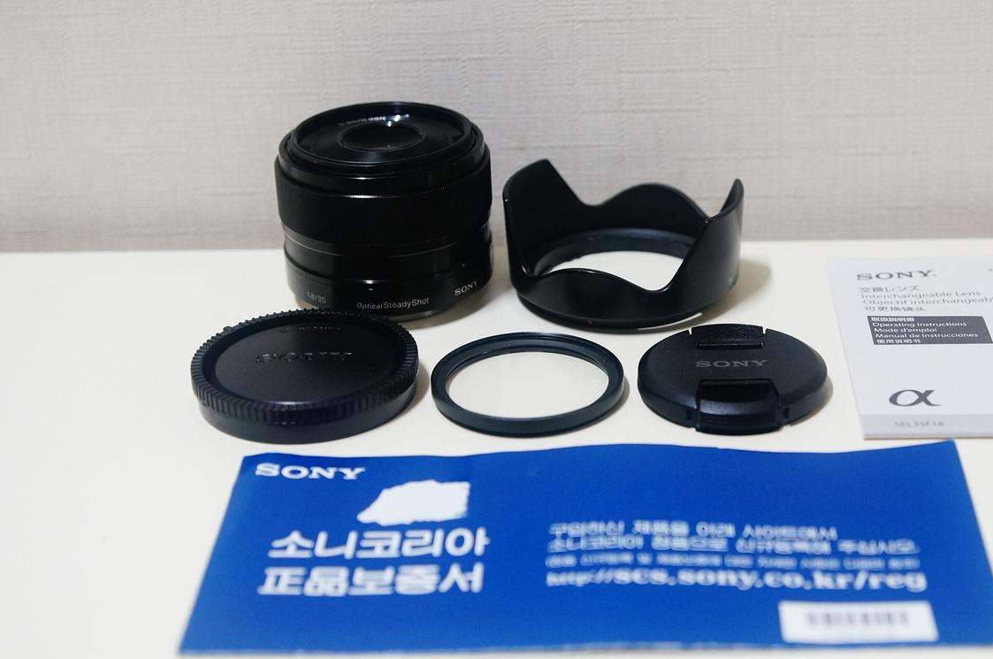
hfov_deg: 29.8
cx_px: 604
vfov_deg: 20.0
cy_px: 383
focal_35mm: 68
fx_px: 1863
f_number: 3.5
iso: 800
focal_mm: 35
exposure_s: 1/60
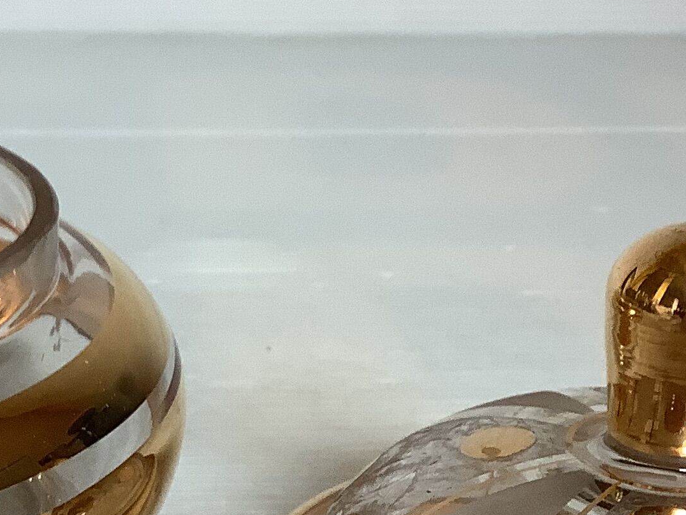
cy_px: 414
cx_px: 78
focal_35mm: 94
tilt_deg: -24.0
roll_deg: -0.2
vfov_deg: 15.6
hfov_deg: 20.5
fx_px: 1863
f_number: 2.4
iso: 50
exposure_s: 1/50
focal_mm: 3.3
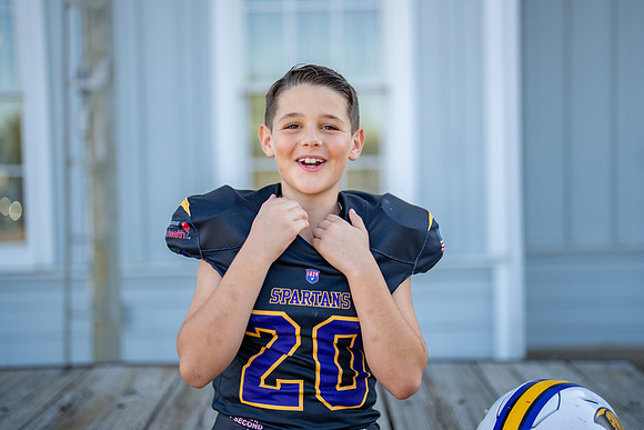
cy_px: 215
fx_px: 918
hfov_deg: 38.7
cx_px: 327
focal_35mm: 51
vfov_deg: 26.3
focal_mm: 50
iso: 100
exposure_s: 1/2000
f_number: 1.2
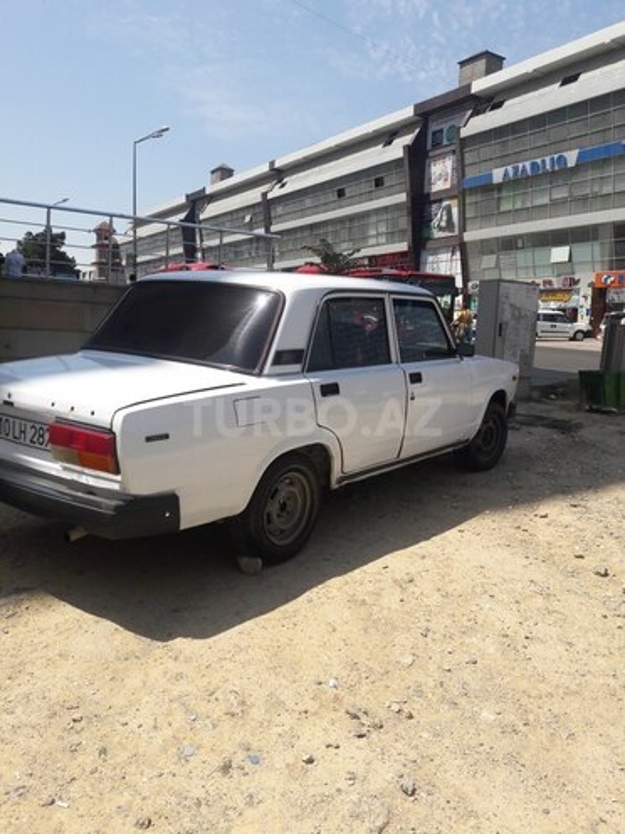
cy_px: 417
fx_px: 674
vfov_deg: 63.4
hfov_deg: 49.7
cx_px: 312
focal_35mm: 28
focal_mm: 3.7
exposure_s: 1/1855
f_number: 1.9
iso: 40
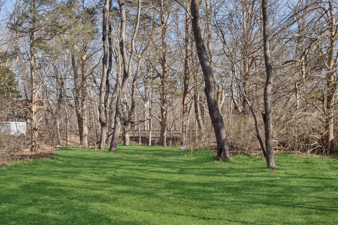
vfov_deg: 30.4
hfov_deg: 44.4
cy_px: 135
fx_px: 413
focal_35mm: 44
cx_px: 145
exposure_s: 1/800
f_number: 8
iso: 400
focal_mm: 24
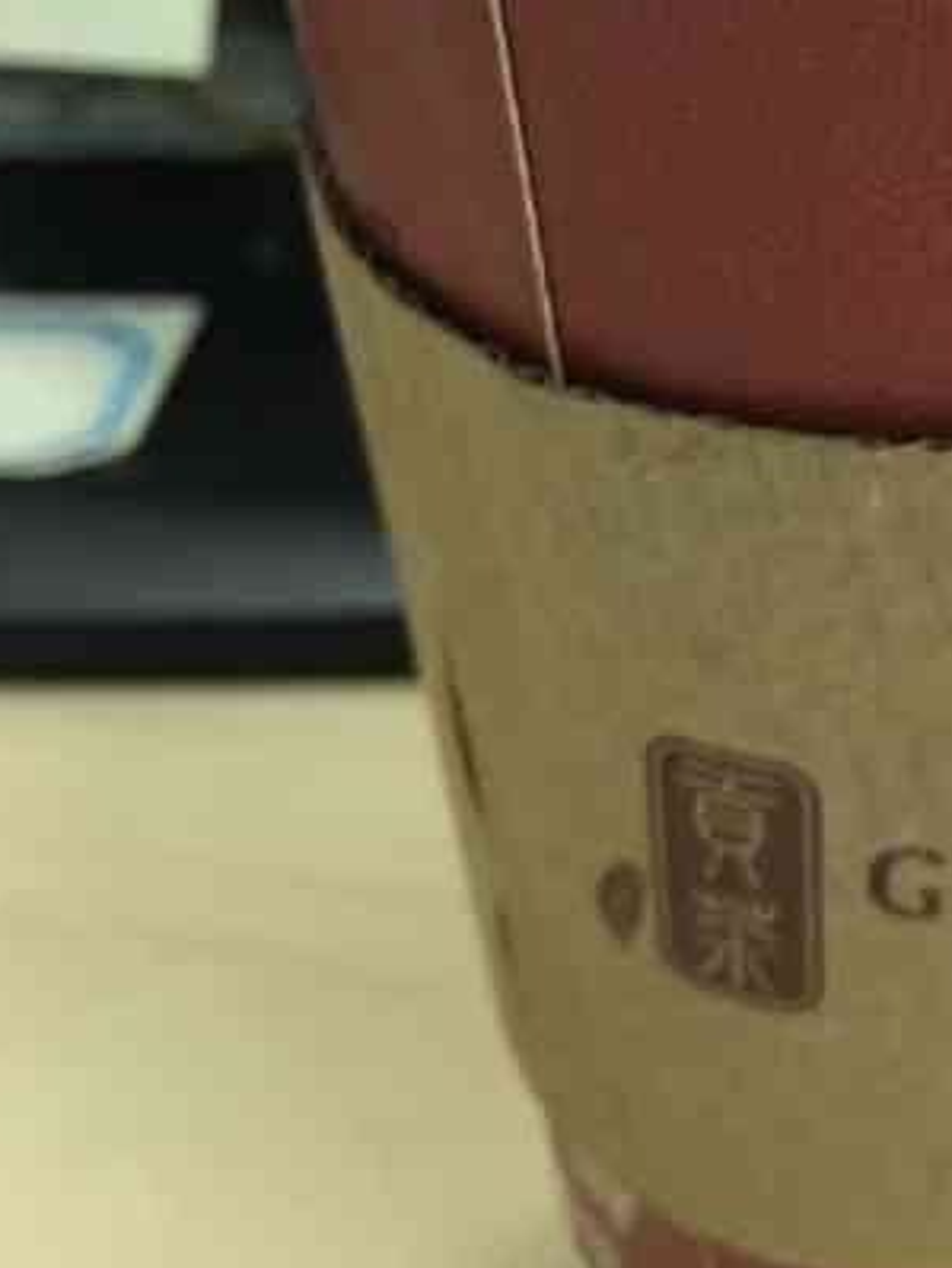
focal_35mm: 68
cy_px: 183
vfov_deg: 27.7
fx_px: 2491
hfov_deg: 20.6
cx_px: 1048
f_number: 2.2
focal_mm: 4.15
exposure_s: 1/10
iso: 80
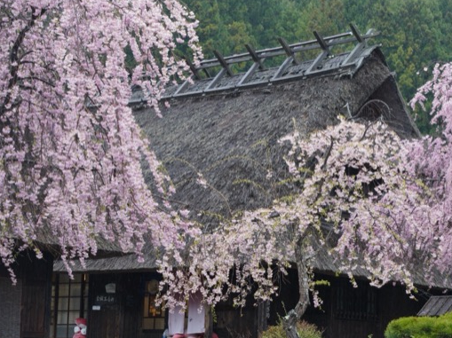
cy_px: 151
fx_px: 1357
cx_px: 261
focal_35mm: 104
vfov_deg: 14.2
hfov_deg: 18.9
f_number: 6.3
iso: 800
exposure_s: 1/100
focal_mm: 86
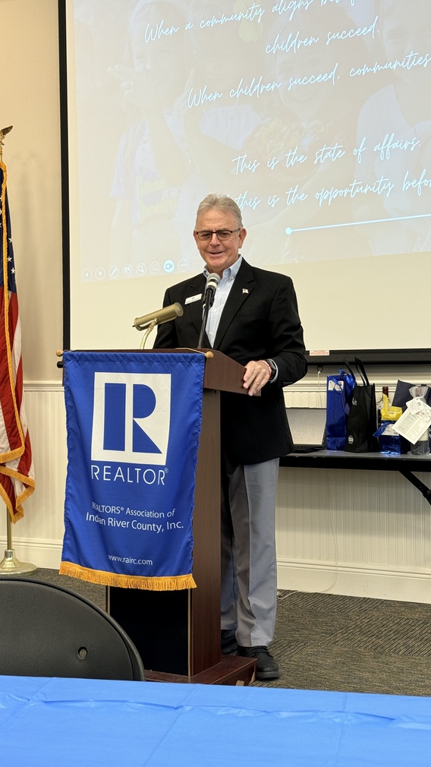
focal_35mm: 53
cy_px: 383
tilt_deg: -0.1
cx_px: 204
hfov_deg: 22.6
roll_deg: -0.2
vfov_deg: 39.2
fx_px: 1077
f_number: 1.78
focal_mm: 6.76
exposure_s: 1/60
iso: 50
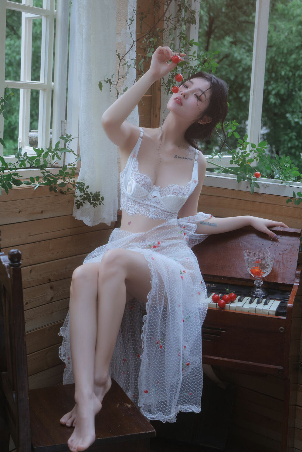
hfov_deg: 23.8
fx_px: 717
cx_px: 152
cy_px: 234
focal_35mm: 57
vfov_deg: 35.0
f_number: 4
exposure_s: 1/320
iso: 1600
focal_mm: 55
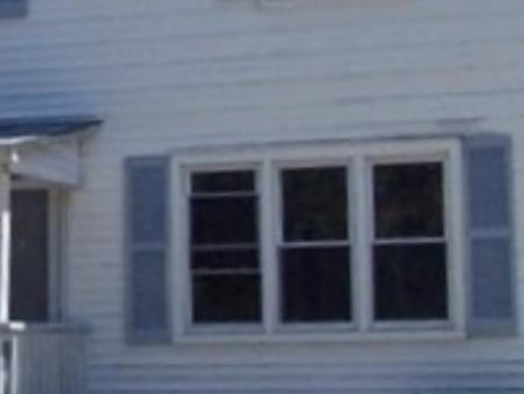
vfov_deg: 12.6
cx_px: 39
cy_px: 40
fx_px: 1772
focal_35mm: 117
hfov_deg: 16.6
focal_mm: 5.6
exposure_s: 1/350
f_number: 5.6
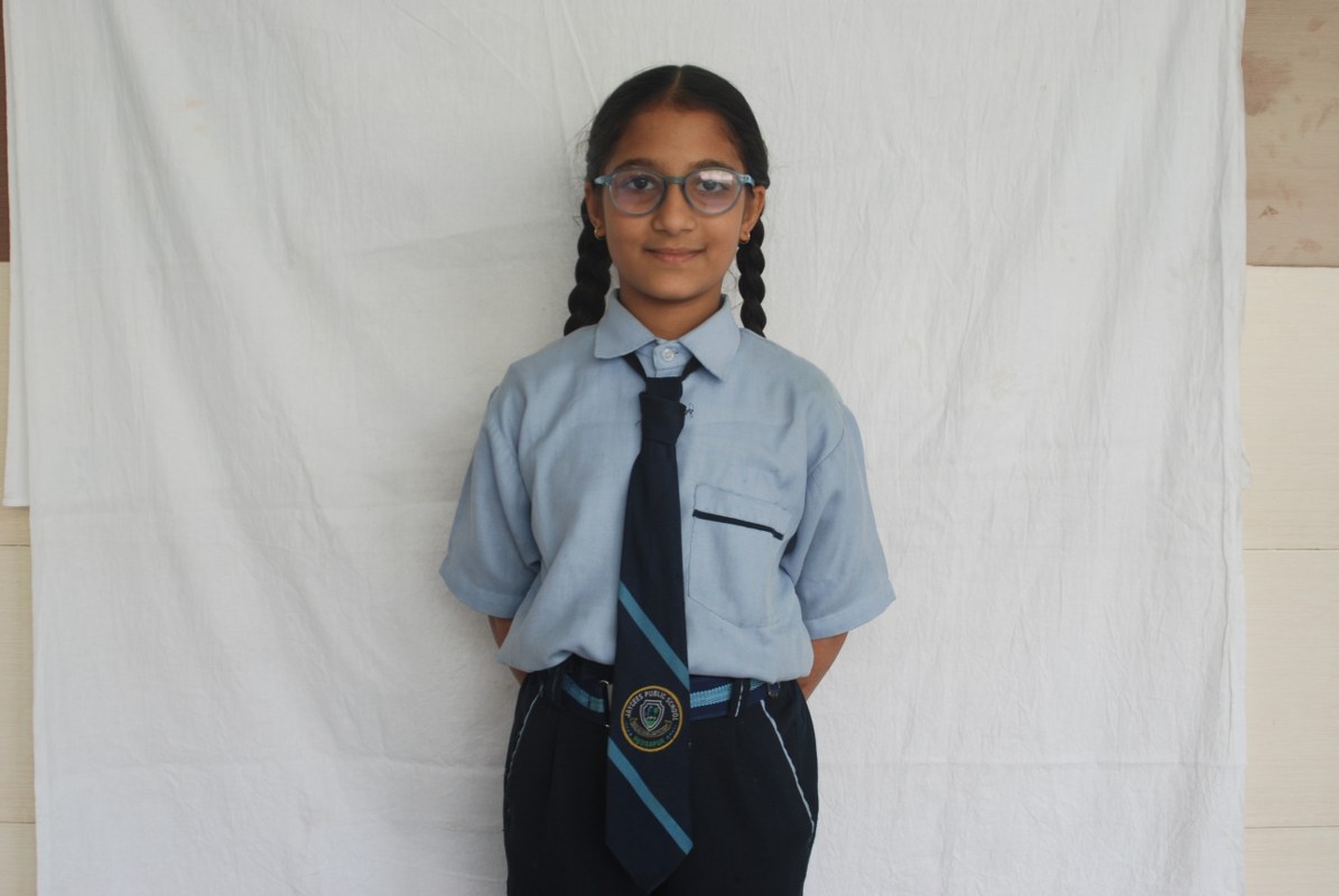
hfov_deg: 46.3
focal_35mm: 42
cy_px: 448
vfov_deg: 32.0
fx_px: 1564
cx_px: 670
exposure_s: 1/80
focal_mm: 28
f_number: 4.5
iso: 200
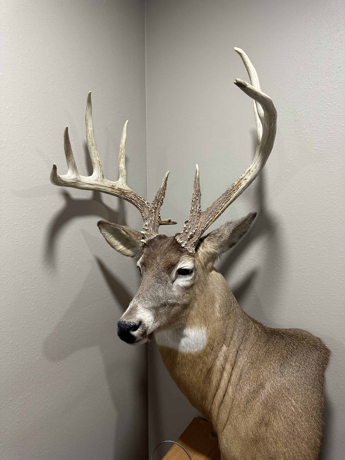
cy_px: 230
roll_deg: -0.7
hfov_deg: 56.8
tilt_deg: -8.3
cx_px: 172
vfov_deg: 71.6
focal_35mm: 24
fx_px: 319
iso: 200
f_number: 1.78
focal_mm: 6.86
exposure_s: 1/60
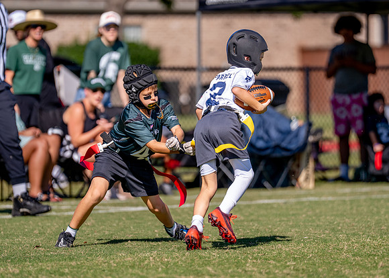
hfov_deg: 6.6
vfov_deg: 4.7
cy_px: 110
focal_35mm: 307
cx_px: 188
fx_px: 3391
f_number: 2.8
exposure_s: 1/4000
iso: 250
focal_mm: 200
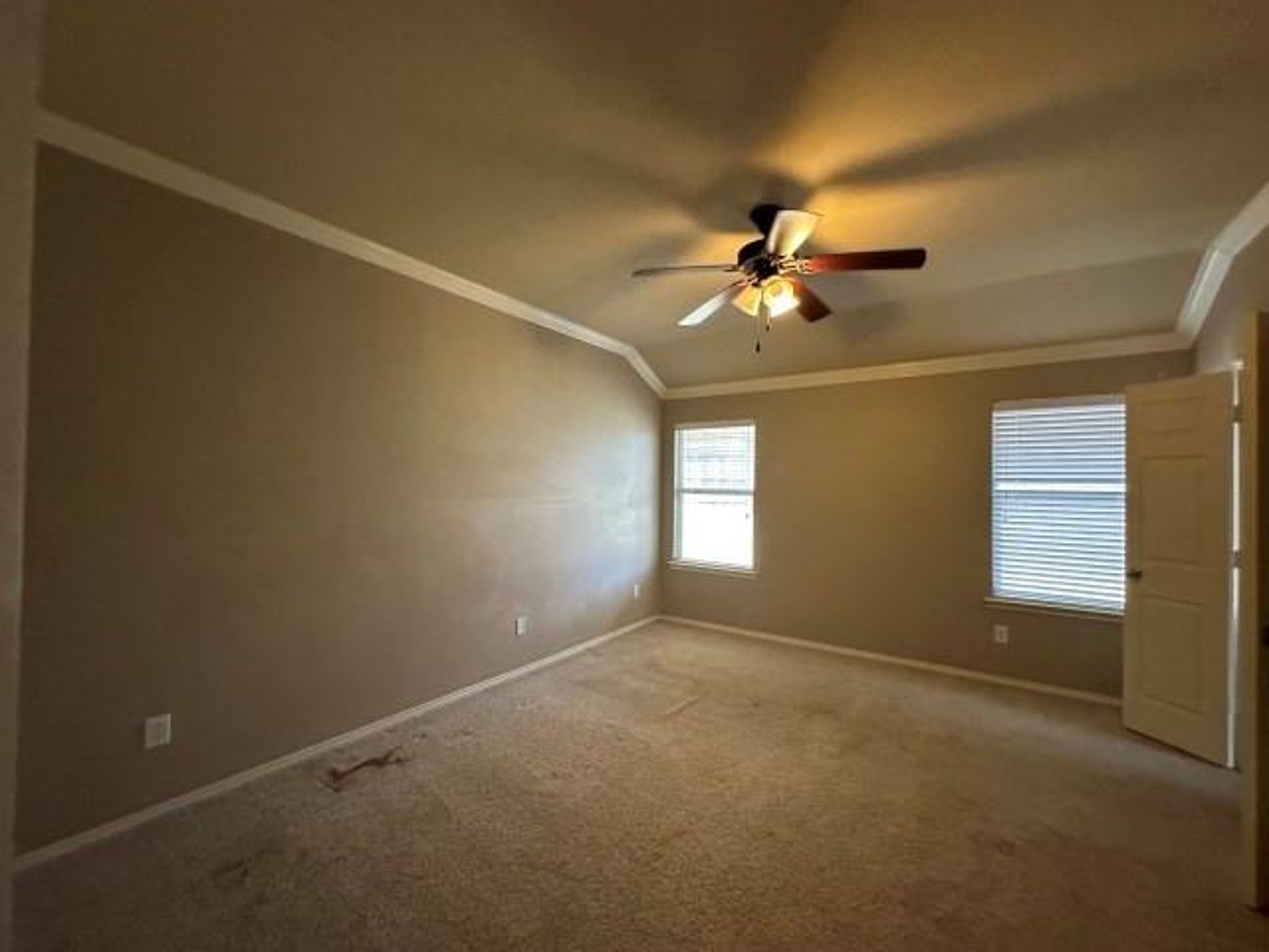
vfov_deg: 85.7
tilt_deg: +1.1
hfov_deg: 102.1
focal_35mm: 14
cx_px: 634
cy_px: 476
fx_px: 513
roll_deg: -1.7
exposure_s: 1/60
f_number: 2.2
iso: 640
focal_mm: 2.22
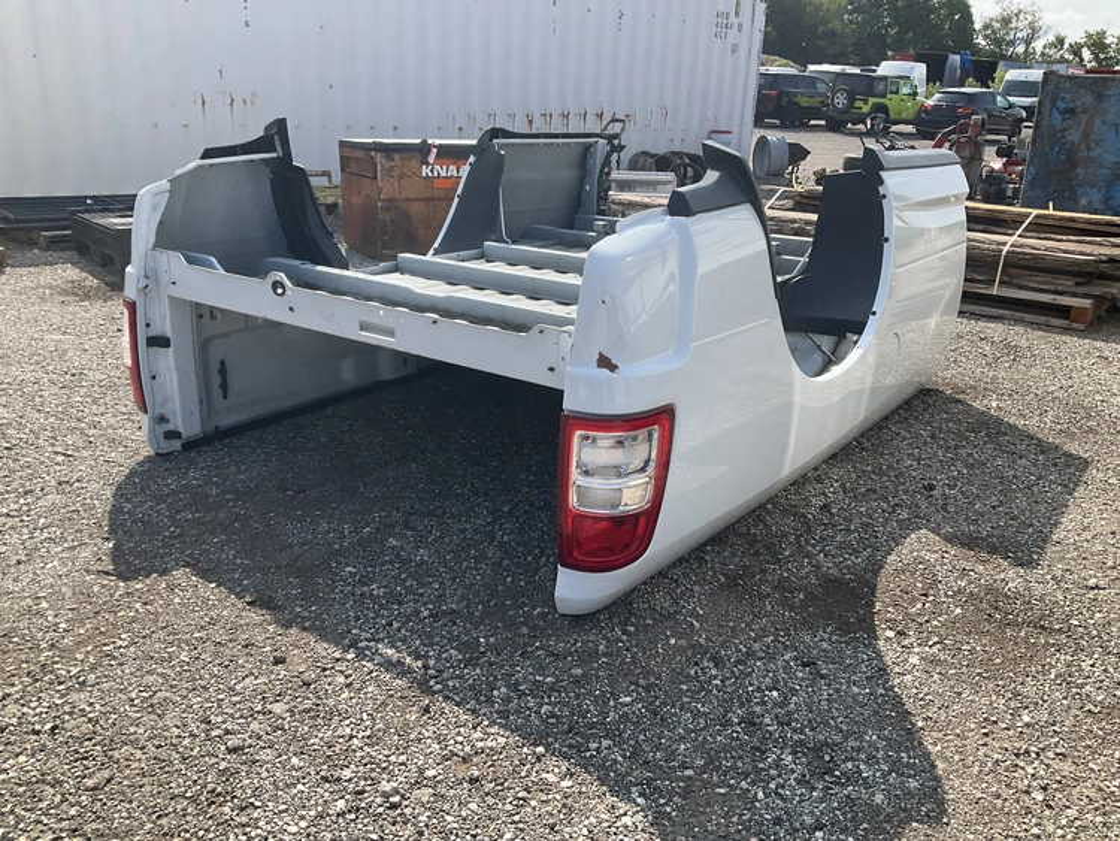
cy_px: 420
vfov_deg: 48.3
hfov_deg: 61.6
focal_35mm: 29
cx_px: 560
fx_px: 939
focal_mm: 3
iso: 25
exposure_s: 1/997
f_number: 1.8
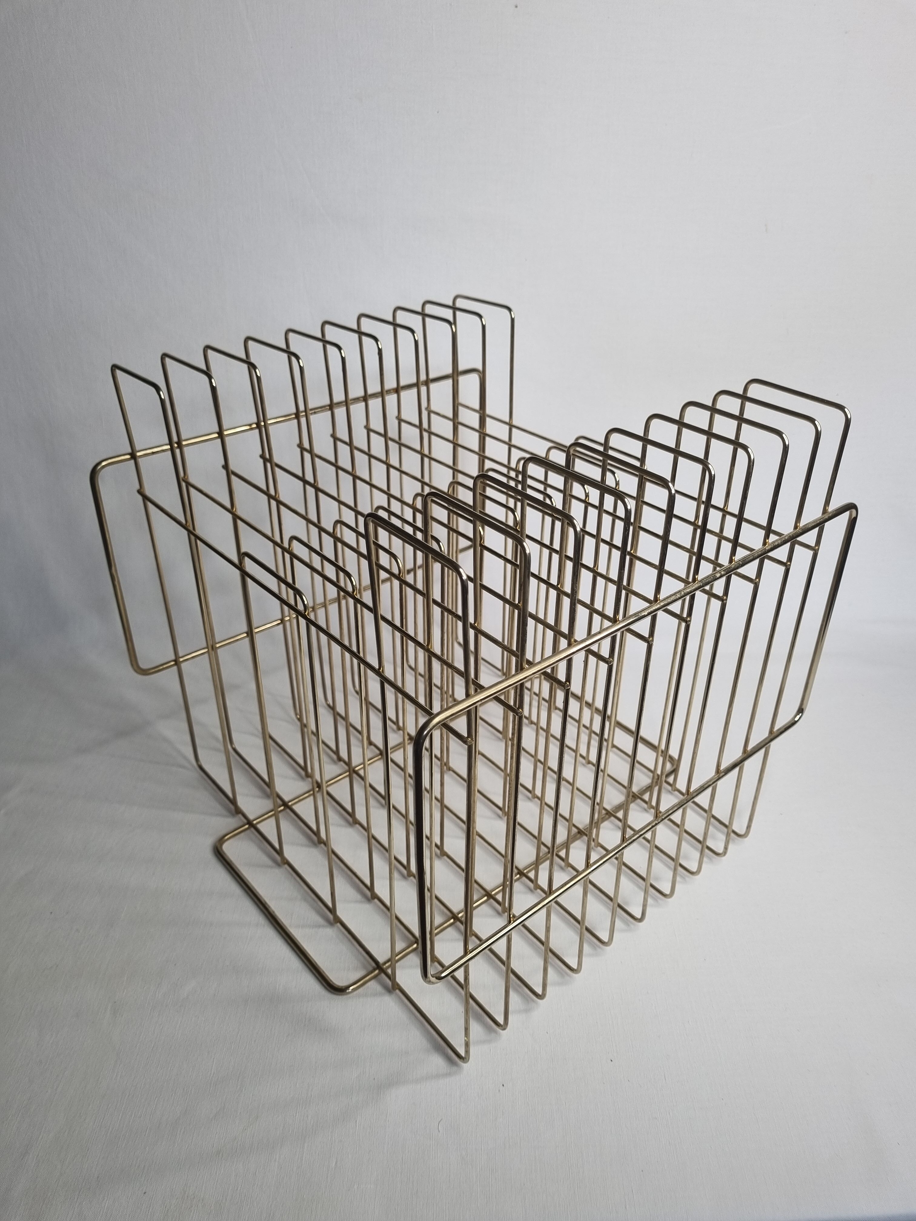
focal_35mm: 26
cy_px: 610
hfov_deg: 53.1
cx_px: 458
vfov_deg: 67.3
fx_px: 917
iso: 50
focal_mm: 5.4
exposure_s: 1/174
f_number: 1.8
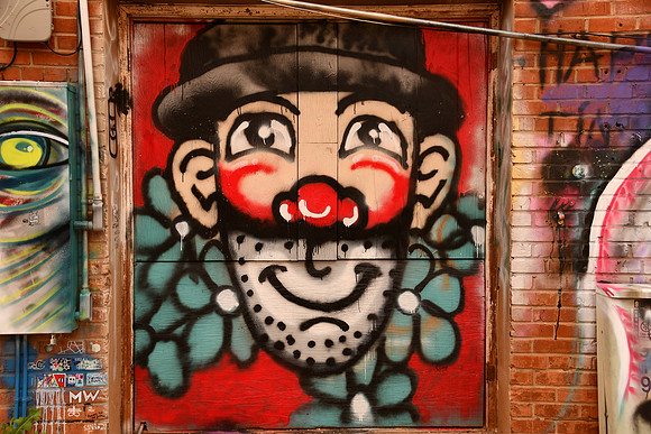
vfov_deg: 28.1
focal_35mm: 48
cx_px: 326
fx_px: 868
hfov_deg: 41.1
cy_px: 217
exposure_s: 1/160
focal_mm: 32
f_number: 6.3
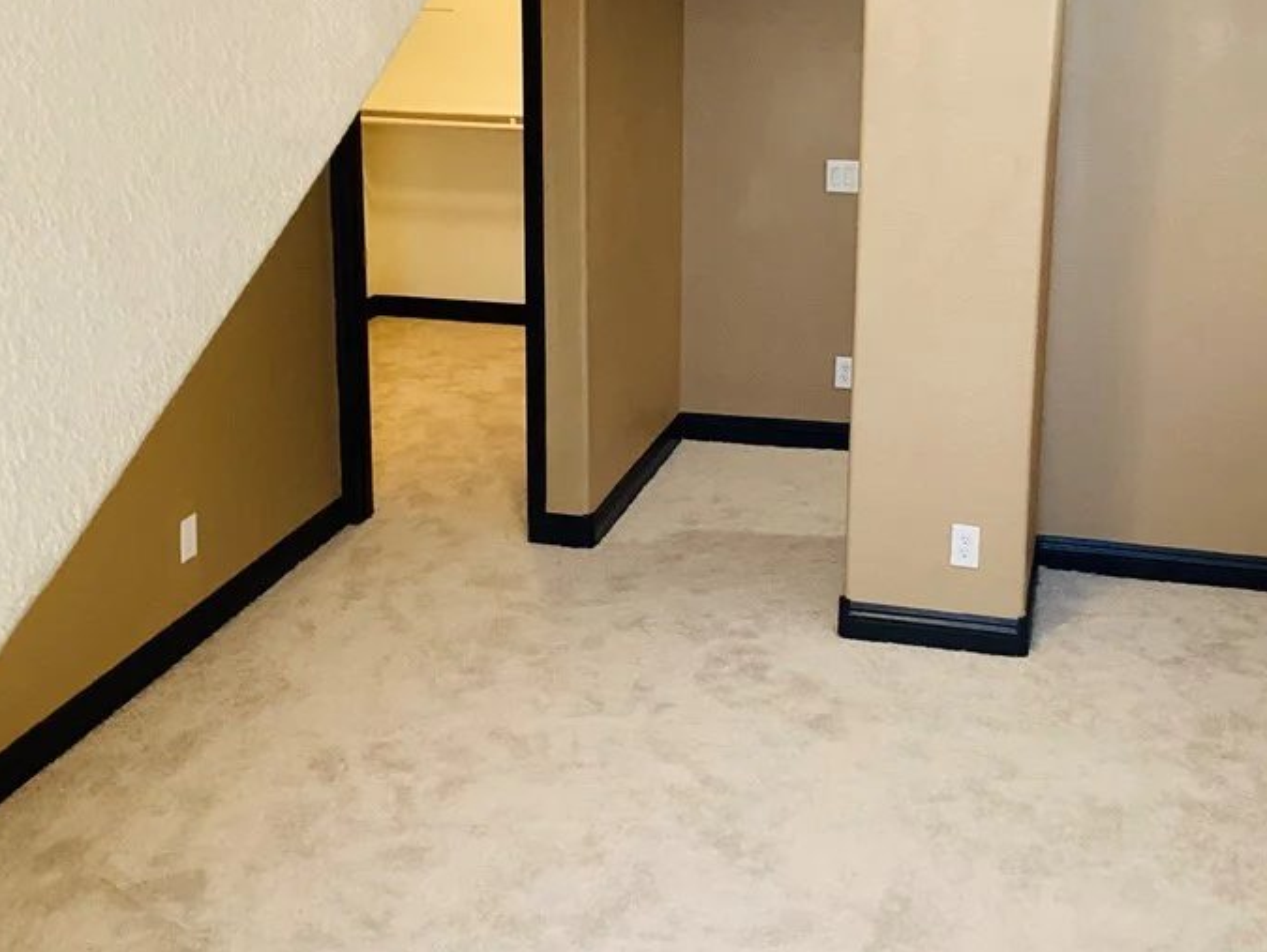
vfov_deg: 30.5
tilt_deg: -12.4
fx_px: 1721
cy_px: 263
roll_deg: -0.1
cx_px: 702
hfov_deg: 40.4
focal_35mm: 47
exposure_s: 1/60
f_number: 2.4
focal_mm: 3.3
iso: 200
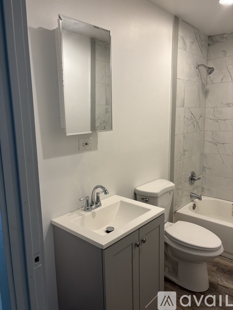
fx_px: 233
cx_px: 116
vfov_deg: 67.3
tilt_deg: -11.2
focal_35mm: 26
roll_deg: +0.2
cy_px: 155
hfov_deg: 53.0
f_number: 1.6
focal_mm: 5.96
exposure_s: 1/60
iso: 125
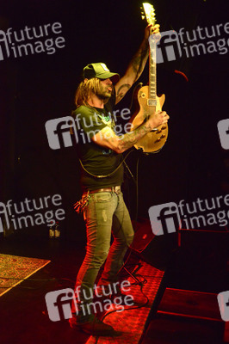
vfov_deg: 54.5
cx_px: 114
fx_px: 335
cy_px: 172
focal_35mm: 35
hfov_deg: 37.8
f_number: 3.3
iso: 10159
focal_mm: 35
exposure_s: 1/125
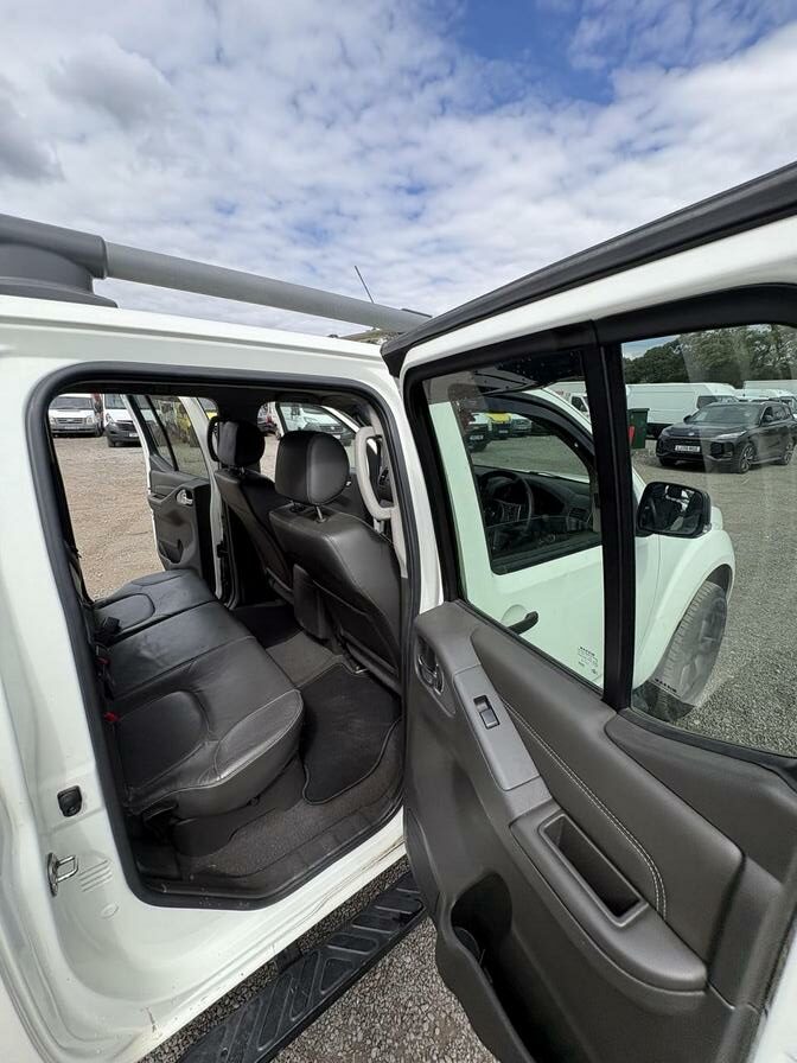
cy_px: 532
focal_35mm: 14
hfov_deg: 85.7
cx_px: 398
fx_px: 430
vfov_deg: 102.1
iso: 64
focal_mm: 2.22
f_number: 2.2
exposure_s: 1/993
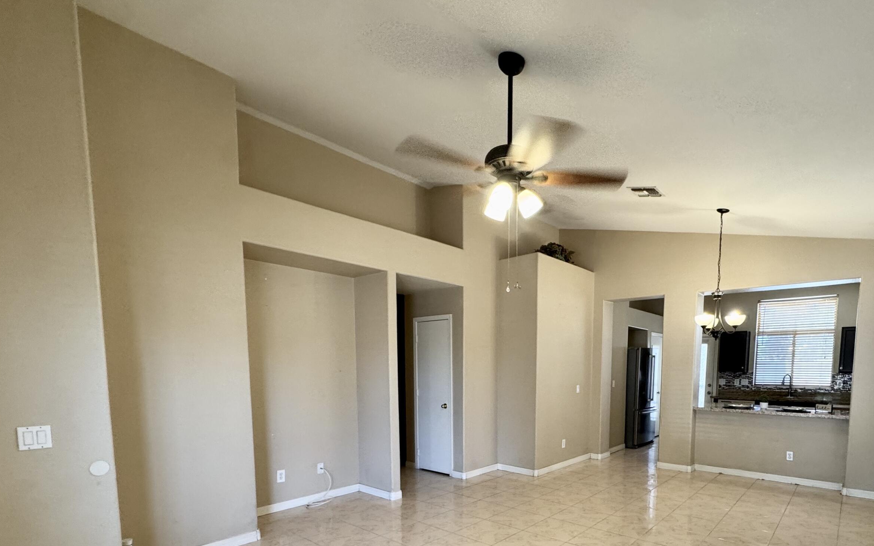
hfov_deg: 87.5
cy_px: 411
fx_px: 453
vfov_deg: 58.9
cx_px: 495
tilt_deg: -5.4
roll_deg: +1.1
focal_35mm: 19
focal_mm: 2.22
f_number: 2.2
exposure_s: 1/60
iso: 200
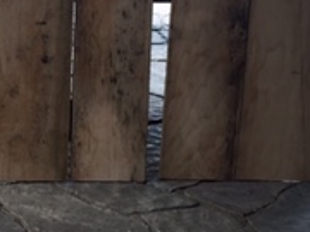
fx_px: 922
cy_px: 50
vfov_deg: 14.3
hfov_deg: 18.1
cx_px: -60
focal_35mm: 103
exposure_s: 1/60
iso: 32
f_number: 2.2
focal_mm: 4.15
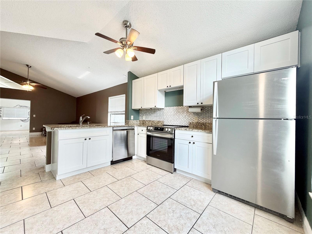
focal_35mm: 14
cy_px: 117
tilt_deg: -1.1
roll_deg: -0.7
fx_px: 126
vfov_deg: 85.7
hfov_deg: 102.1
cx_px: 156
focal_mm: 2.22
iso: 125
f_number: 2.2
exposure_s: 1/120
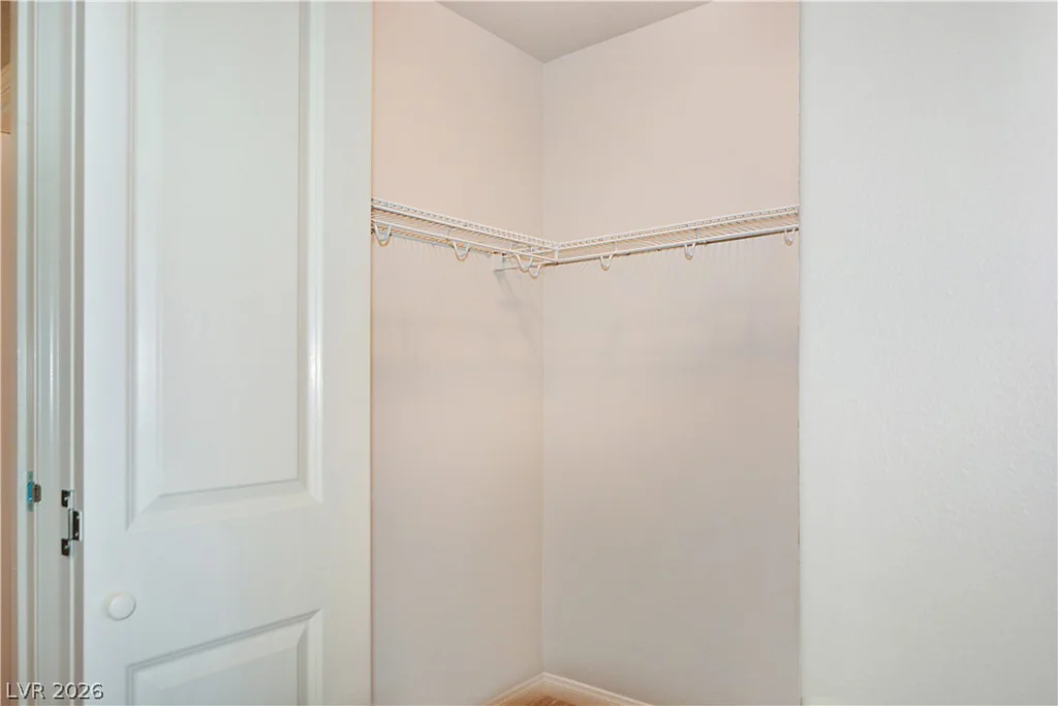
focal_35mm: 24
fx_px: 705
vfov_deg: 53.1
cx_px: 529
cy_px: 353
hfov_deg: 73.7
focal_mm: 16
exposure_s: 1/60
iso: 1400
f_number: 5
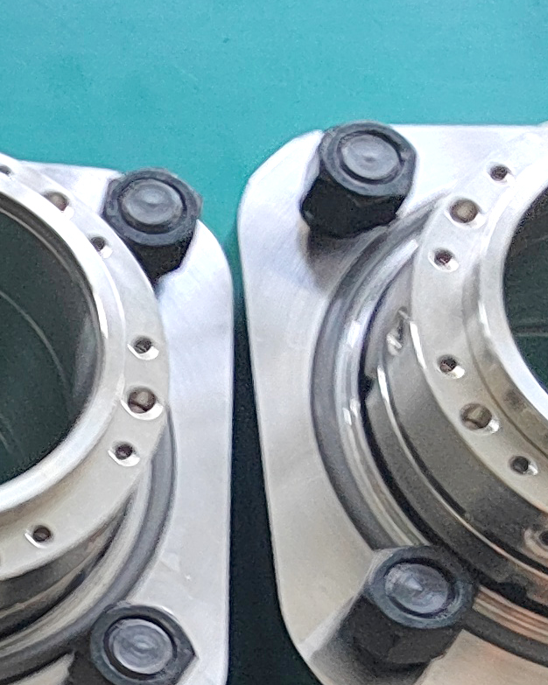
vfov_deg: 16.2
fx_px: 2272
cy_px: 920
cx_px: -546
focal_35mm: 112
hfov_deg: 12.2
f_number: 1.9
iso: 1188
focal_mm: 5.52
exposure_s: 1/50
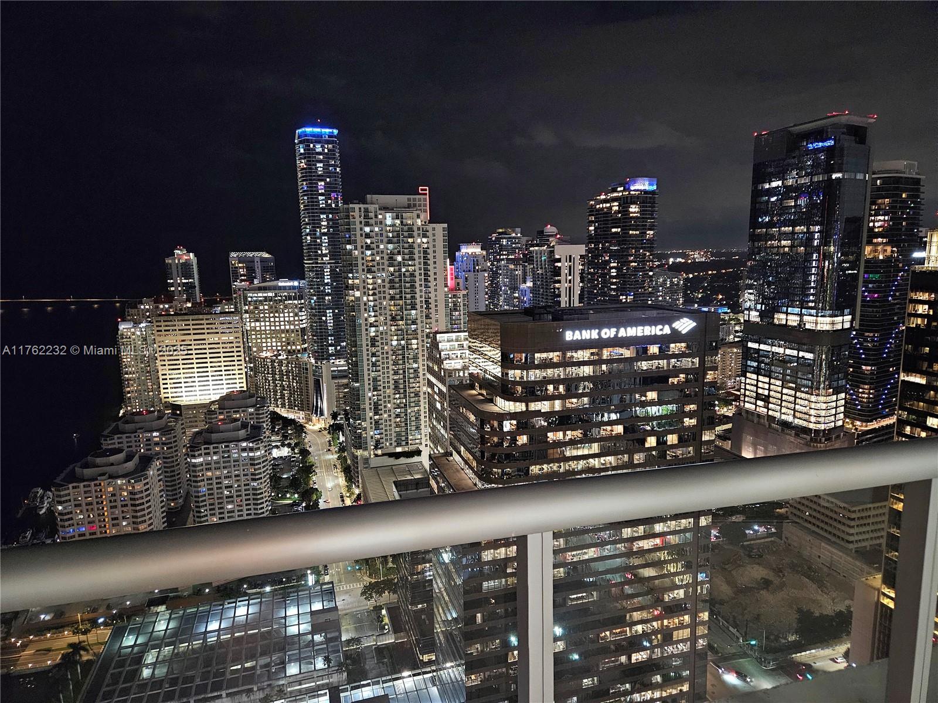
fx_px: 623
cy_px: 352
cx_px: 469
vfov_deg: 58.9
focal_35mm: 23
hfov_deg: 73.9
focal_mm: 5.4
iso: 800
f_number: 1.8
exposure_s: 1/24
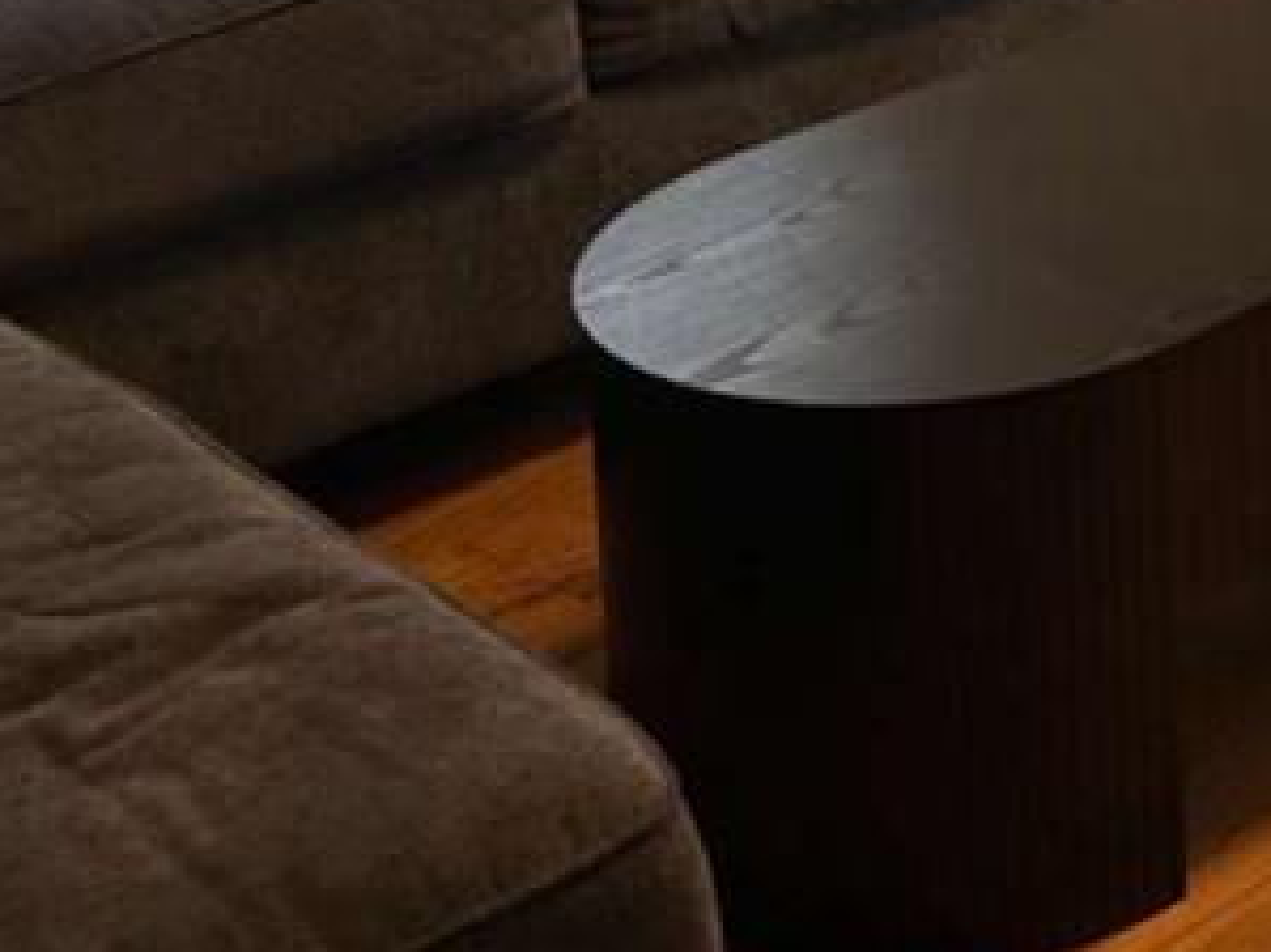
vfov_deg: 14.9
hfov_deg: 20.4
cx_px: 1586
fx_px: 3267
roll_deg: +0.8
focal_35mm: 89
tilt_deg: -7.8
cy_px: -642
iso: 50
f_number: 1.5
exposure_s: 1/120
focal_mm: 5.7
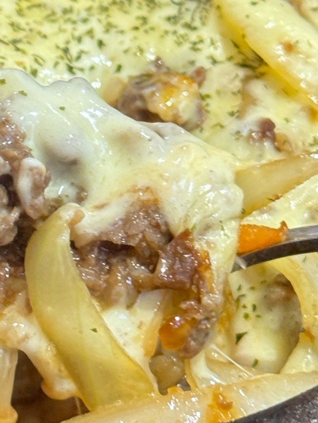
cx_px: -24
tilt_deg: -34.8
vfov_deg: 13.2
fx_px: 1824
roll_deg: -1.2
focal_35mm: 149
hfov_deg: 9.9
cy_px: 100
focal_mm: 6.86
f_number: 1.78
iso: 160
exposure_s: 1/50
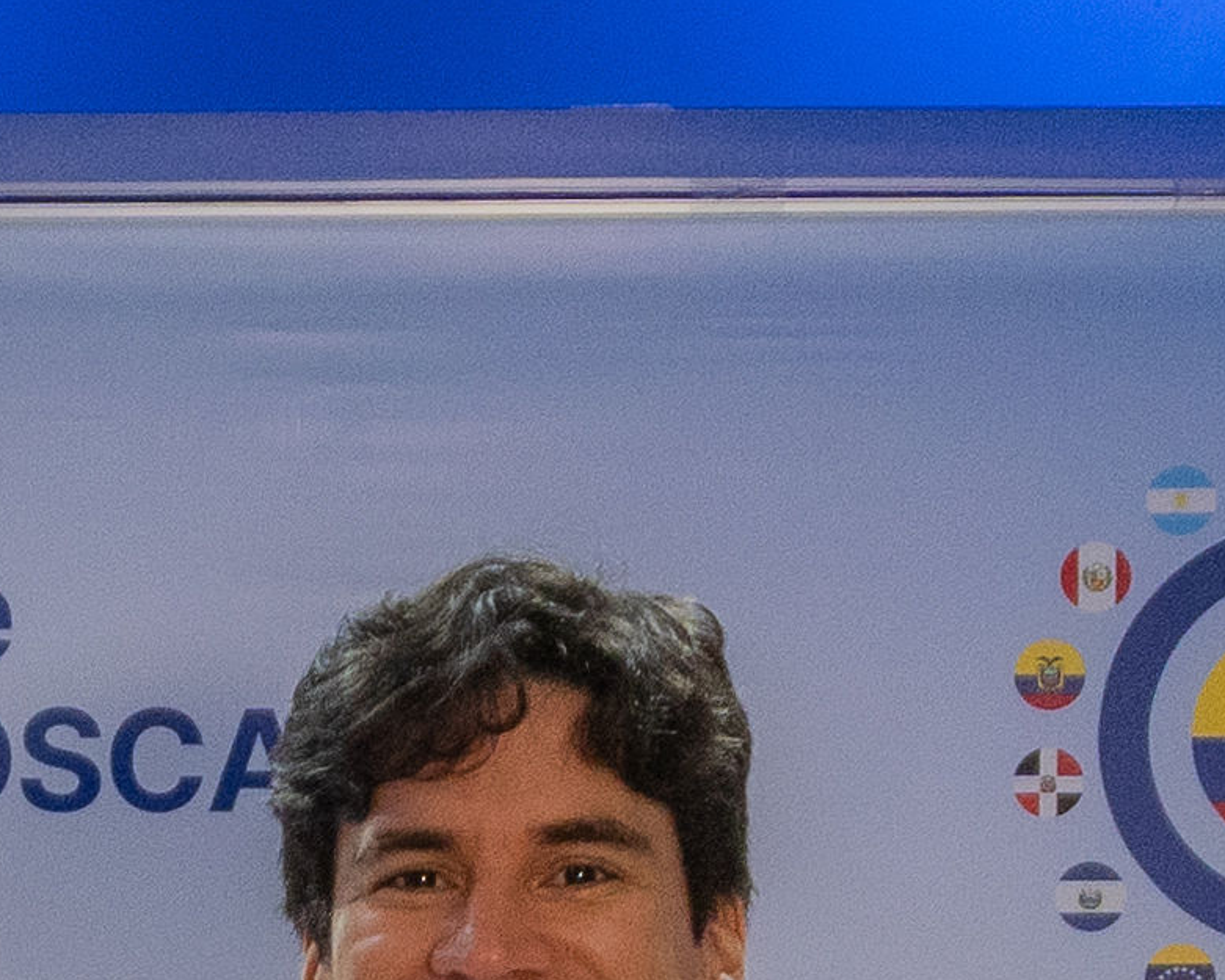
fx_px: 7687
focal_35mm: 212
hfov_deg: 8.9
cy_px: 1983
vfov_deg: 7.0
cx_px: -426
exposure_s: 1/160
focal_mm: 19
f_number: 4
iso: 1000
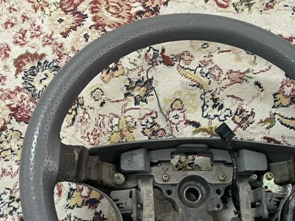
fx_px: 298
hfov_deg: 51.6
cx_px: 198
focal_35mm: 35
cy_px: 128
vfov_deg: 40.6
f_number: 1.6
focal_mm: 5.1
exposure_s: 1/50
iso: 250
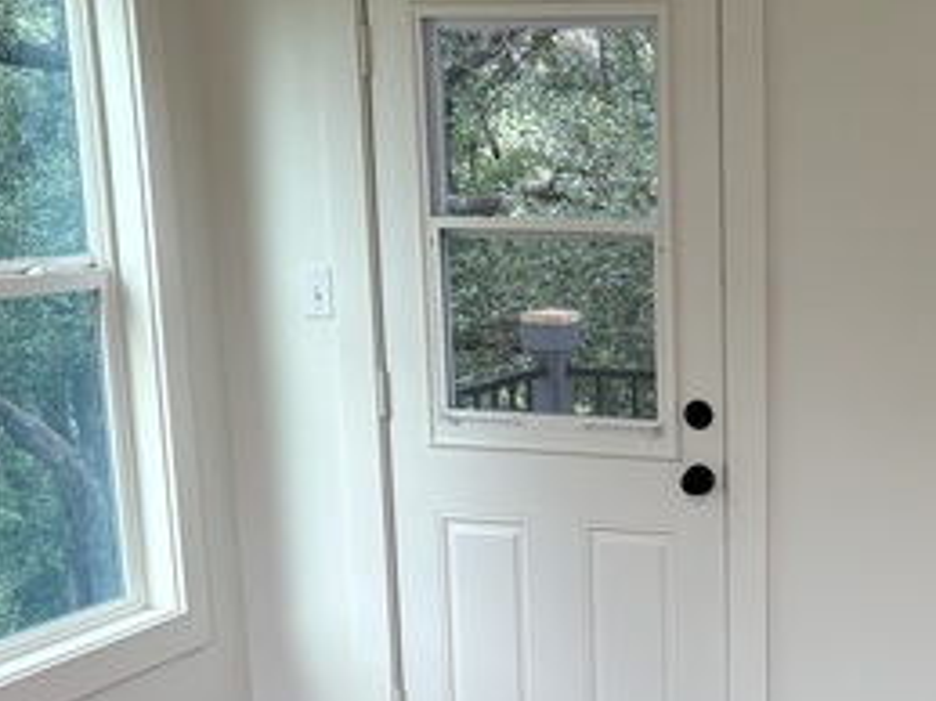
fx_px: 1811
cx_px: 851
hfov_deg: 27.9
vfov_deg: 21.7
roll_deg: +0.2
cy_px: 553
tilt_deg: -13.4
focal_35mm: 67
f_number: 1.6
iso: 80
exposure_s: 1/120
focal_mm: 5.96
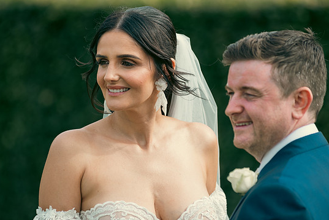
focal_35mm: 200
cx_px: 162
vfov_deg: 6.9
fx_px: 1828
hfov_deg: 10.3
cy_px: 118
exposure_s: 1/320
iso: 100
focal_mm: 185
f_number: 3.5
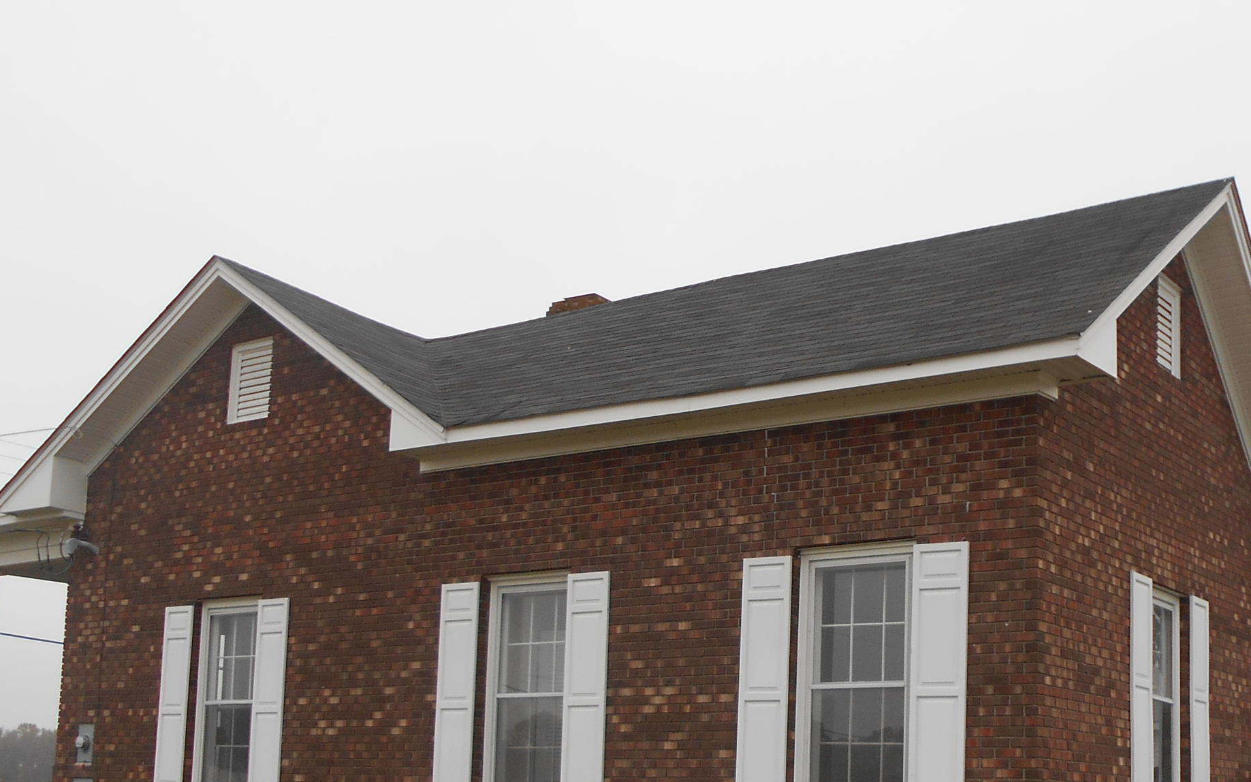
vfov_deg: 28.1
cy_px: 598
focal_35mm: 45
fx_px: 1534
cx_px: 701
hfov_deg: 44.3
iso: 80
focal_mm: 4.6
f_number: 3.2
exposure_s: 1/125
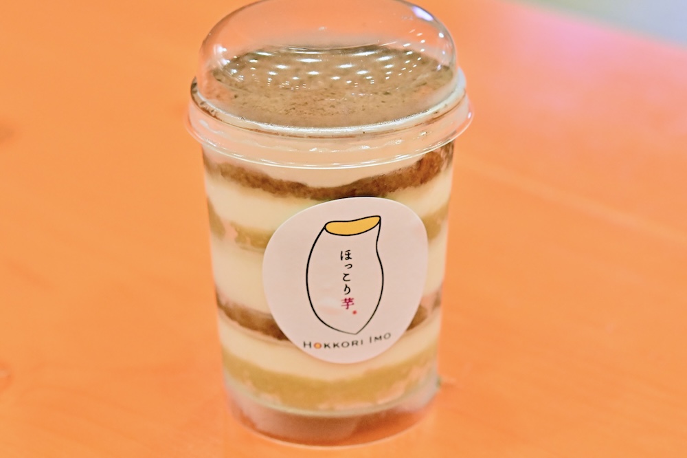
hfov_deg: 22.6
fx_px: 1717
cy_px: 229
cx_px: 344
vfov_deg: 15.2
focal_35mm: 90
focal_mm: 60
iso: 4000
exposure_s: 1/250
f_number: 5
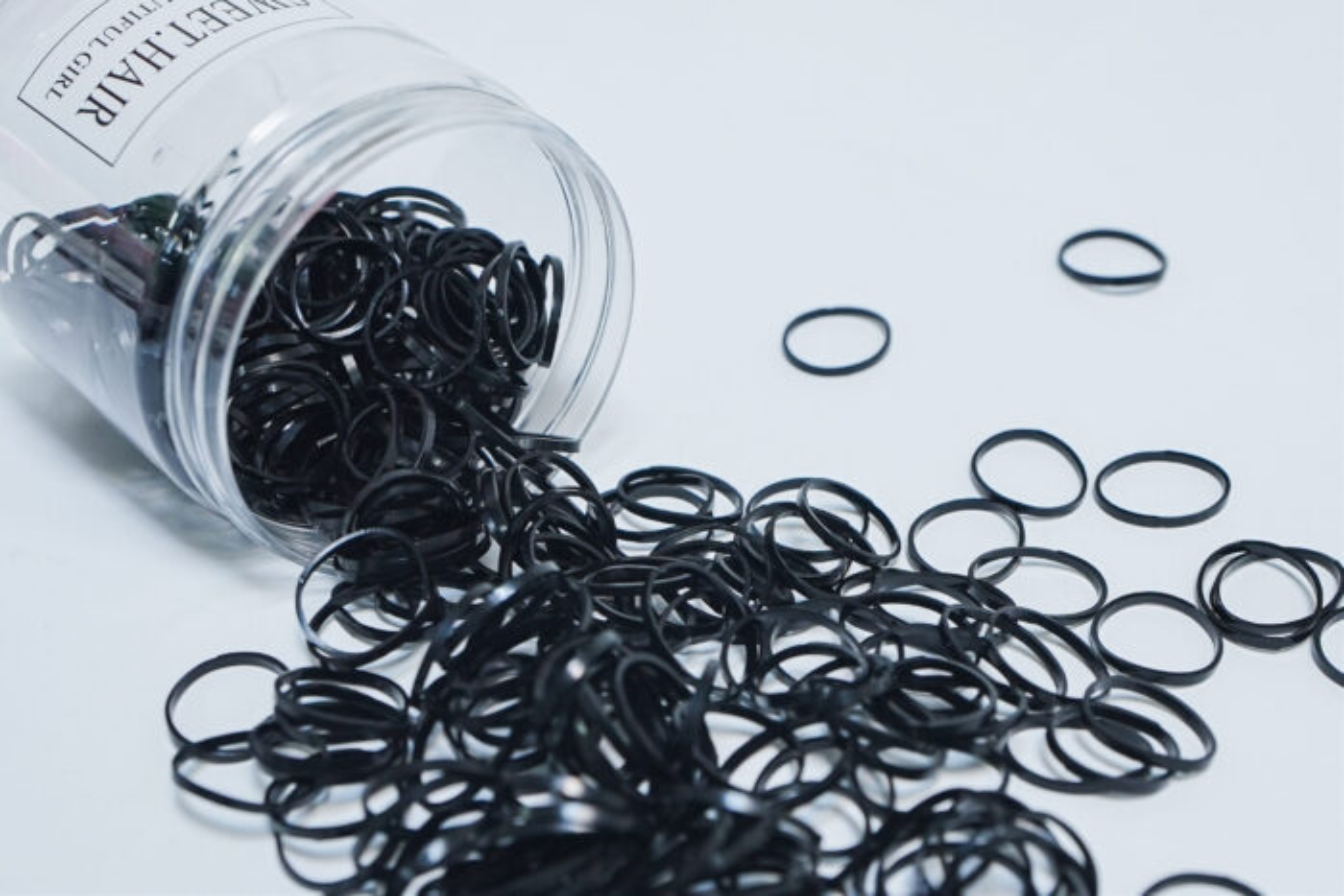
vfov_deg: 26.0
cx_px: 672
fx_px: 1942
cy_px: 448
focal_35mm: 52
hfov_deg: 38.2
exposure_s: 1/160
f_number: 5
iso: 800
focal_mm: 35
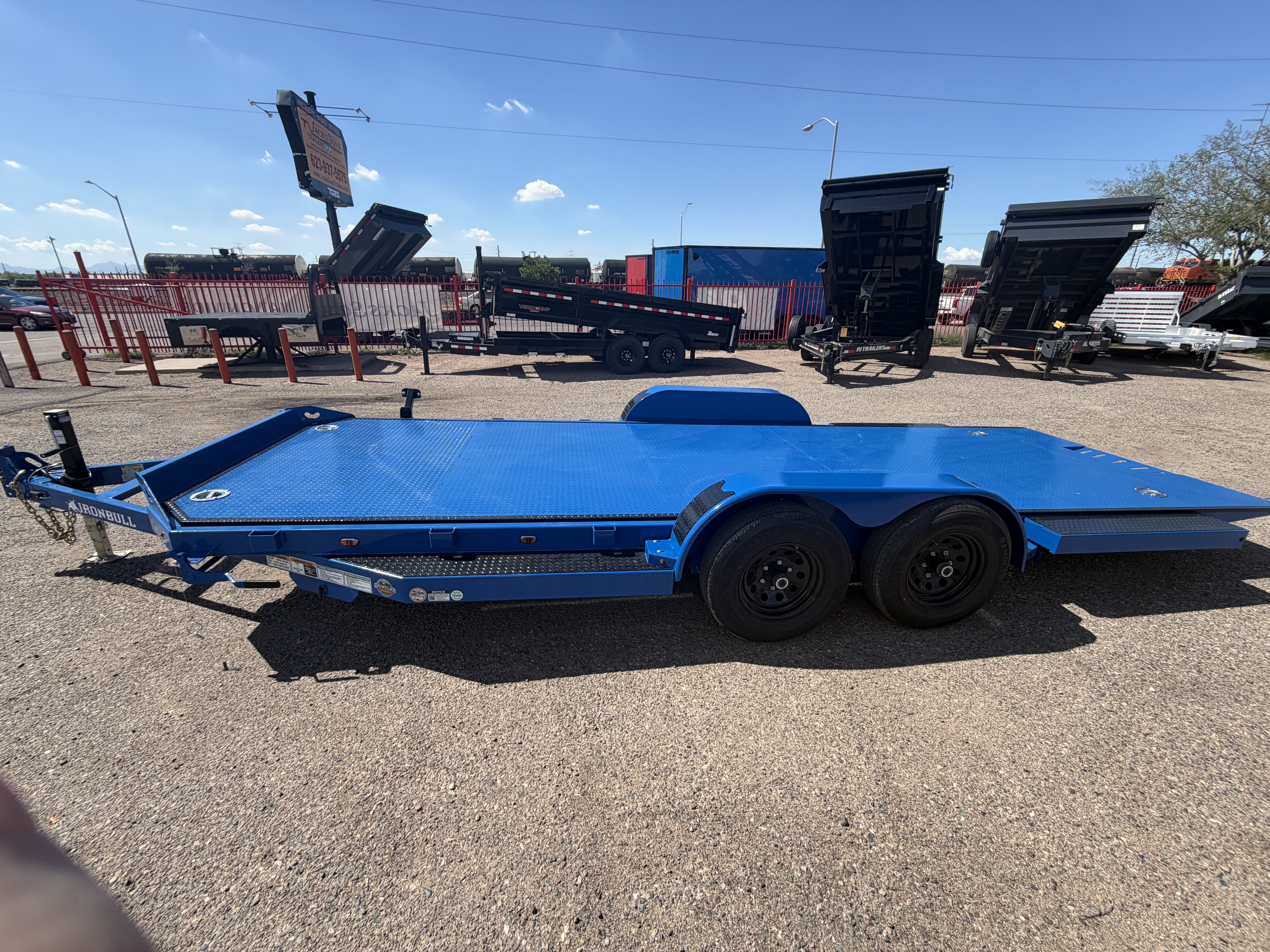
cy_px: 476
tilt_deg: -18.8
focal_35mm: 14
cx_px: 635
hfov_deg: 102.1
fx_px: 514
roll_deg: -0.5
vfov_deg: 85.7
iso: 25
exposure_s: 1/770
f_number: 2.2
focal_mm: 2.22
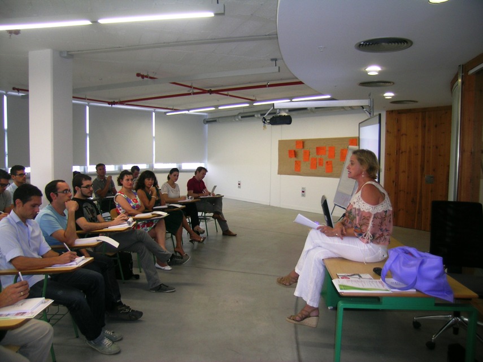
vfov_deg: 49.8
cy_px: 181
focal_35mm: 28
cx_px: 242
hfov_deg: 63.4
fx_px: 391
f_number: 2.8
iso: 50
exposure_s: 1/30
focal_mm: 5.8
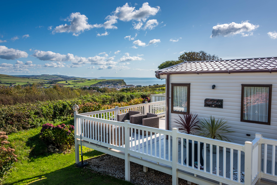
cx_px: 138
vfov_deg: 46.4
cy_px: 92
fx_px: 215
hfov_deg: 65.5
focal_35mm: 28
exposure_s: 1/640
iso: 100
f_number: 8
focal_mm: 28
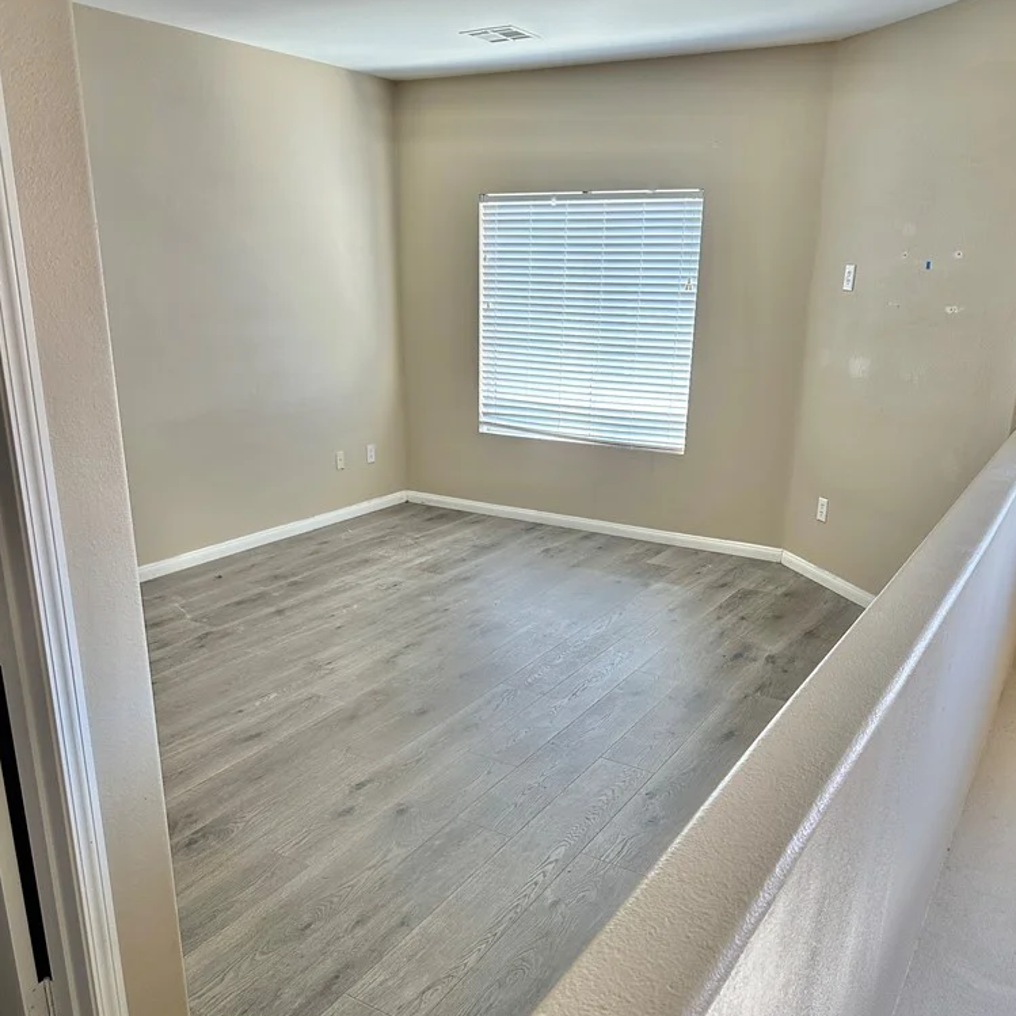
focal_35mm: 29
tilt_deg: -17.7
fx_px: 963
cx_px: 515
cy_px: 579
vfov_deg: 55.4
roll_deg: -3.0
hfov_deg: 55.6
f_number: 1.78
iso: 160
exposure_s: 1/120
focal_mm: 6.86
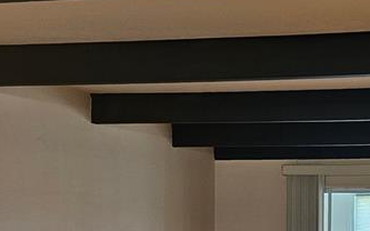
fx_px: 756
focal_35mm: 75
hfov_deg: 26.3
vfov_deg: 16.7
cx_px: 351
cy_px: 275
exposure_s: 1/120
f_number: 1.7
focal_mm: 6.3
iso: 250
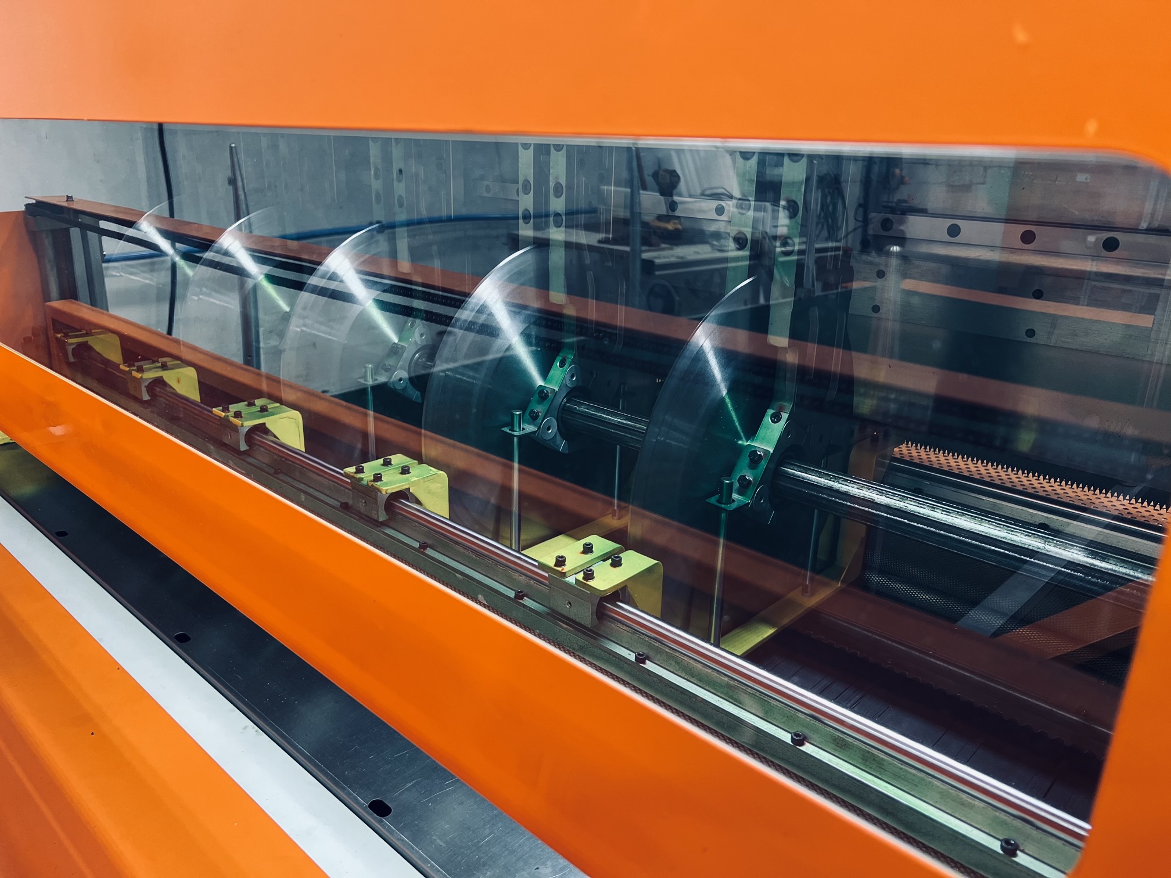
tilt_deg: -18.5
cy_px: 439
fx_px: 880
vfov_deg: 53.1
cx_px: 586
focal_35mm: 26
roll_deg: -1.2
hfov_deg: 67.3
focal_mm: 5.7
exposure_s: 1/60
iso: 200
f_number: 1.5
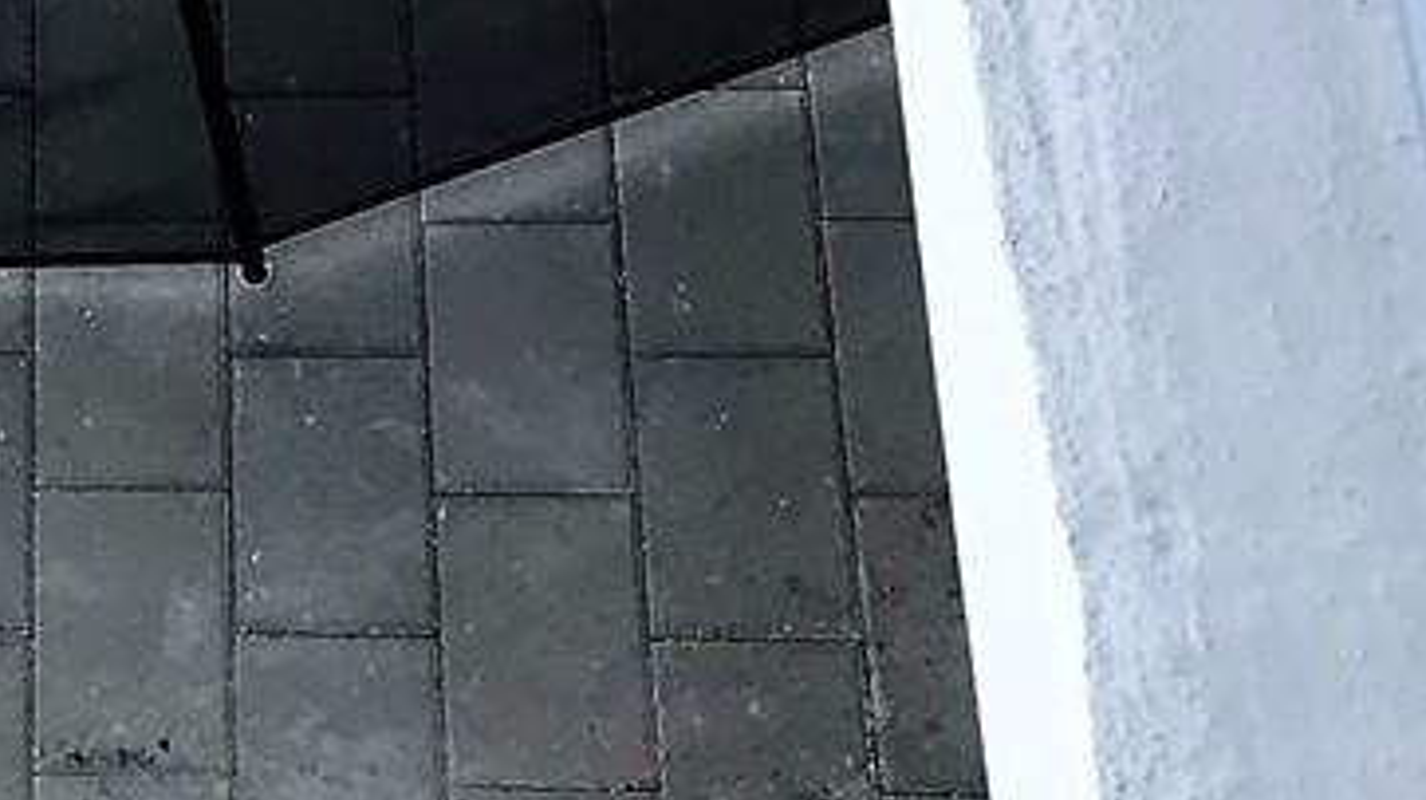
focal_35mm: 135
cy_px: -1115
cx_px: -965
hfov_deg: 14.4
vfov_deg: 8.2
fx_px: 5101
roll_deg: +20.7
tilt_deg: -44.0
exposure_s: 1/660
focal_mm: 3.99
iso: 20
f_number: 1.8
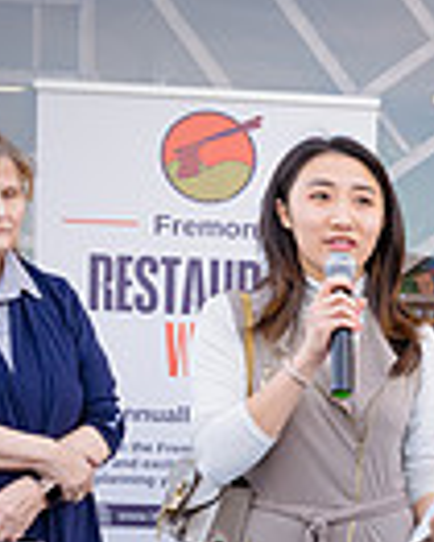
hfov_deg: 13.5
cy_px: 565
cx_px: 835
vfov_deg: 18.6
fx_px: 1604
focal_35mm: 100
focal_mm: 24
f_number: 4.5
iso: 800
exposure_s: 1/500
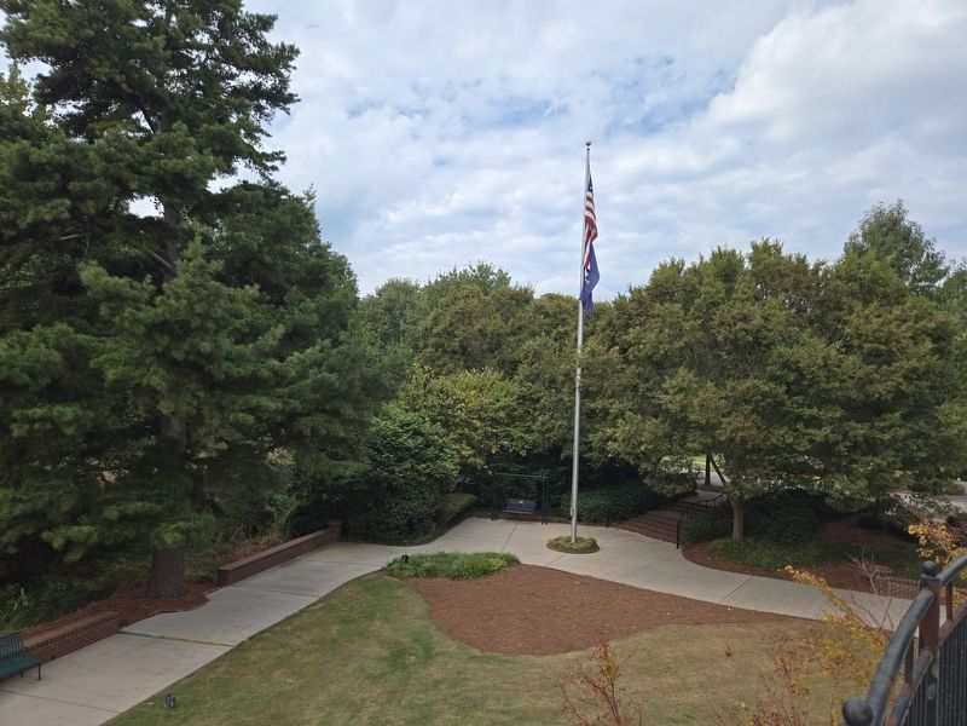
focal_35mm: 23
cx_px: 484
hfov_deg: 73.9
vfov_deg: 58.9
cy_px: 363
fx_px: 643
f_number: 1.8
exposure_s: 1/1395
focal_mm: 5.4
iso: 25
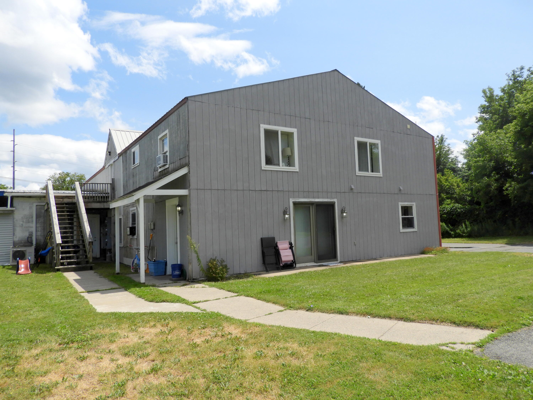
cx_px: 266
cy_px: 200
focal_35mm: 24
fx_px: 370
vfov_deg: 56.8
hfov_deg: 71.6
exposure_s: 1/1600
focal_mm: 4.3
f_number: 3.3
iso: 100
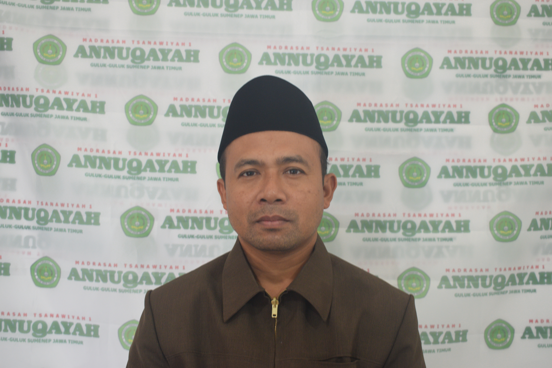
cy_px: 184
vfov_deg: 28.9
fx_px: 713
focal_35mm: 46
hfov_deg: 42.3
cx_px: 276
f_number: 5.6
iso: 640
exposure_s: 1/8
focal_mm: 31
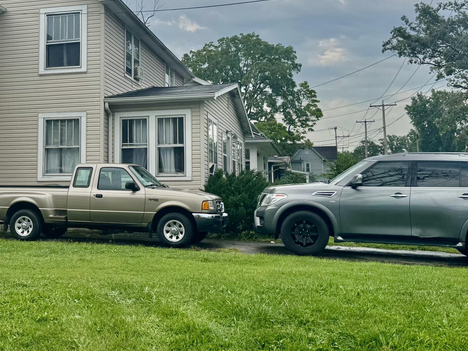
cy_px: 121
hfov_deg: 36.4
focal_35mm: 51
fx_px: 690
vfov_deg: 28.4
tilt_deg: +6.1
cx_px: 102
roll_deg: -0.2
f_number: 1.78
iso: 80
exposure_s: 1/4608
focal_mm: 6.76
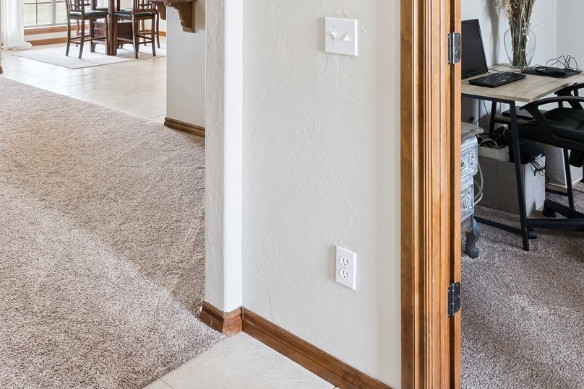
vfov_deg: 31.3
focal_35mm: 38
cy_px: -36
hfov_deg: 49.3
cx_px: 171
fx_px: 617
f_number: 7.1
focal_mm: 10
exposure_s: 1/30
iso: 200
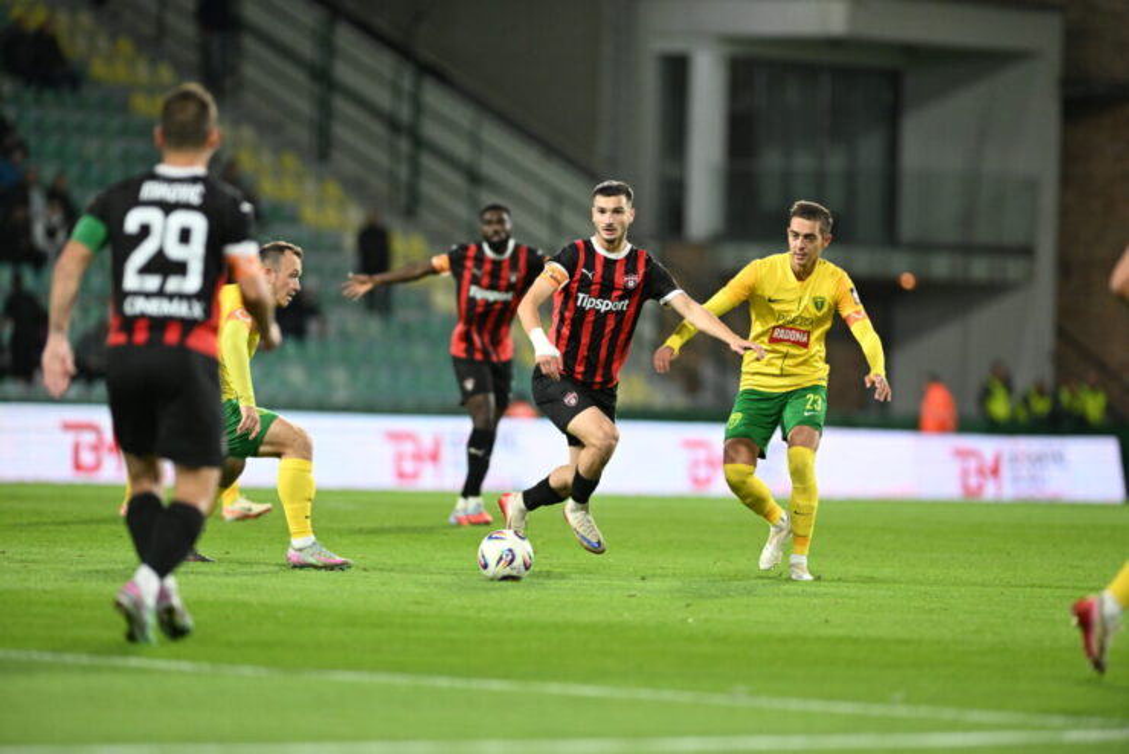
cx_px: 564
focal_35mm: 300
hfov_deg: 6.9
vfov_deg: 4.6
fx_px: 9412
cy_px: 377
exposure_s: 1/1600
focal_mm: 300
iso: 3200
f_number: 2.8
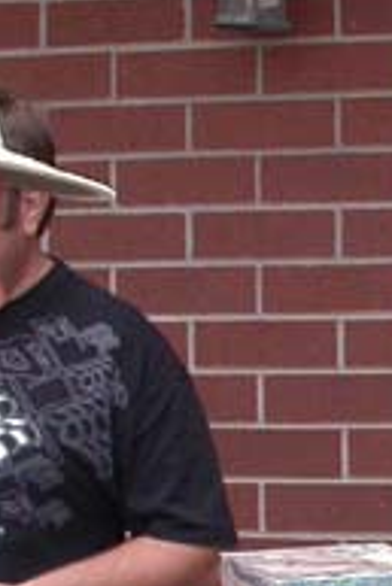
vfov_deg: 12.4
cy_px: 519
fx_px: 2674
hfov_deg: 7.8
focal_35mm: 164
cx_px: 963
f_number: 5.3
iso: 100
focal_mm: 7.85
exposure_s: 1/165
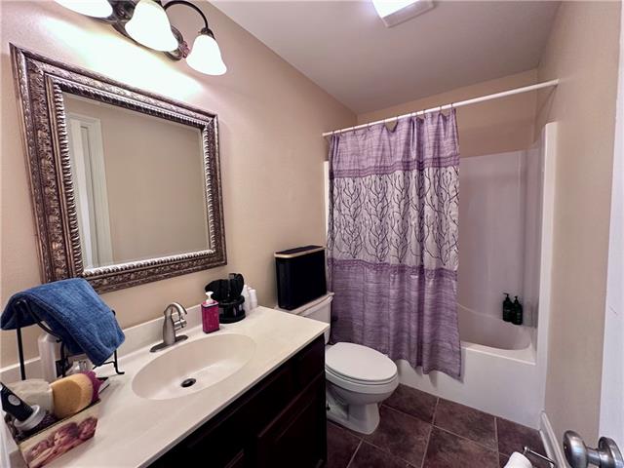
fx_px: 252
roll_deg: +1.3
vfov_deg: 85.7
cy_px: 234
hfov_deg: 102.1
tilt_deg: -4.2
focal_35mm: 14
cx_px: 312
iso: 160
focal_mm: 2.22
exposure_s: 1/60
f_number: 2.2
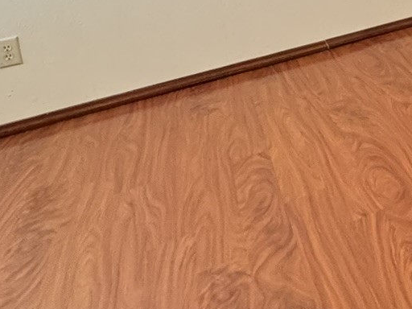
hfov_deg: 26.6
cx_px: 590
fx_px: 667
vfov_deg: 22.5
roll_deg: +6.2
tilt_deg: -6.0
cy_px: -124
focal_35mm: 56
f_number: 2.2
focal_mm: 2.22
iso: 500
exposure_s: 1/60
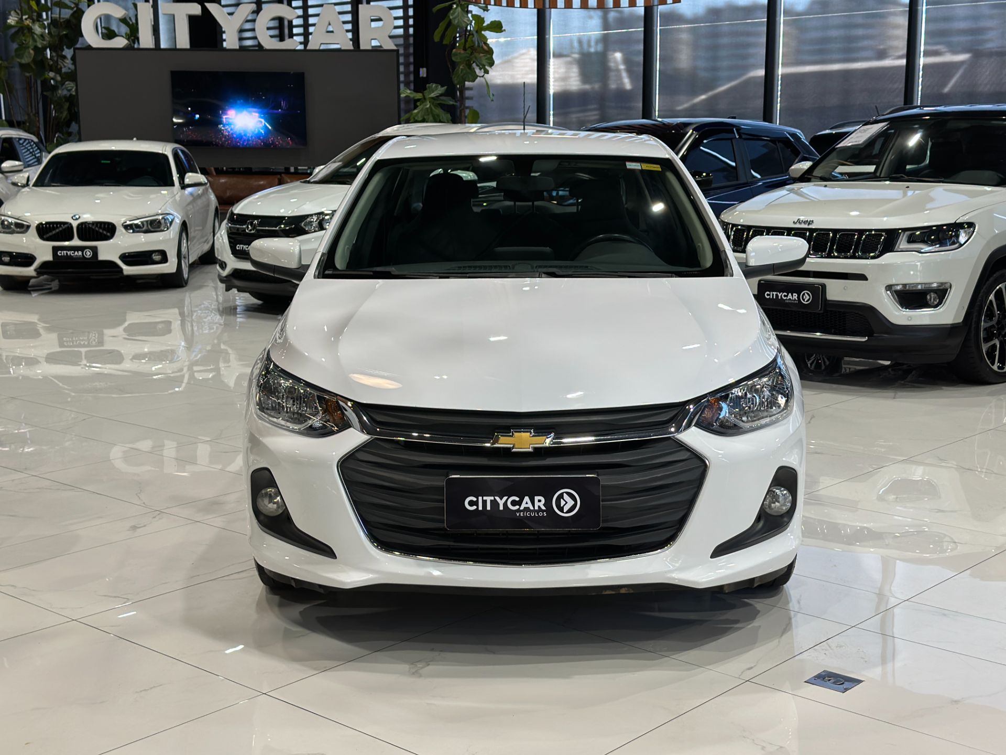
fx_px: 1395
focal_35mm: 48
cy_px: 378
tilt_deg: -9.7
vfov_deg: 30.3
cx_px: 503
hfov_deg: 39.7
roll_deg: +0.0
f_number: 1.78
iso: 100
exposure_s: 1/120
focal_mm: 6.86
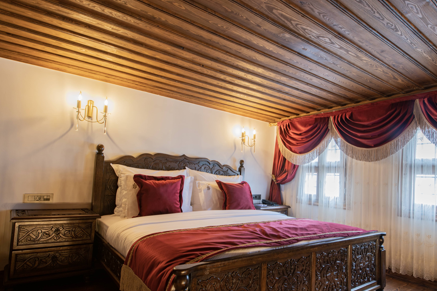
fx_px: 279
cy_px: 165
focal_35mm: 23
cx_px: 248
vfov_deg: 54.9
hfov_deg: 75.7
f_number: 16
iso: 100
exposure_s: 2.5
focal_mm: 20
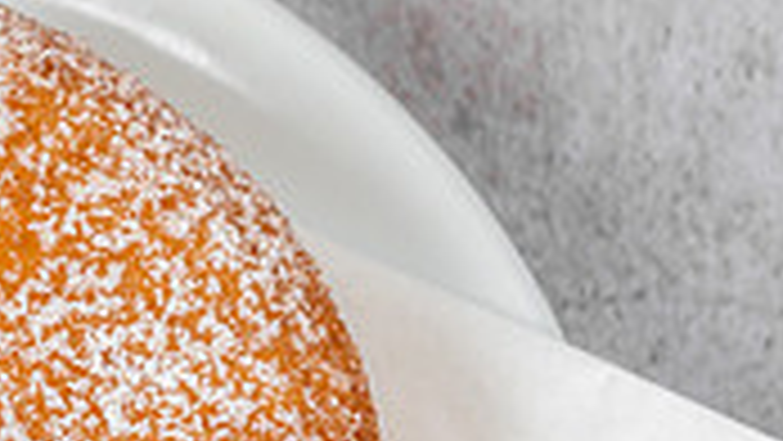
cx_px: -264
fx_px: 9200
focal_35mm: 443
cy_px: 658
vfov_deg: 2.7
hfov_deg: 4.8
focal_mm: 85
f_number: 8
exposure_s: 1/50
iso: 250
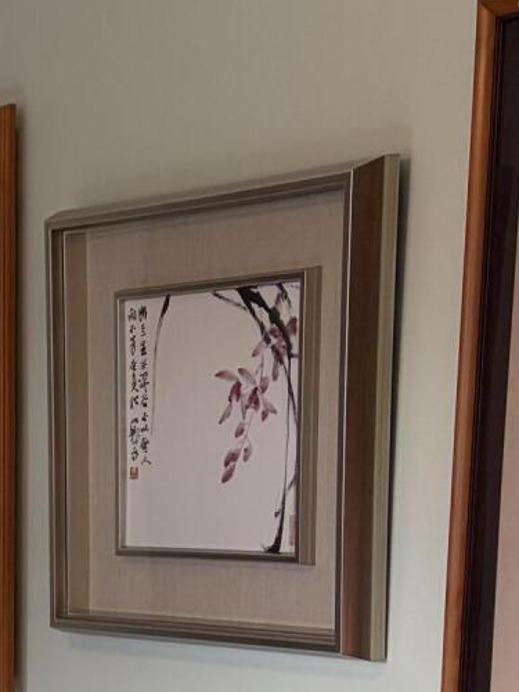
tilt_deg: -14.2
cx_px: -407
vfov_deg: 17.4
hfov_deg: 12.9
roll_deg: +3.2
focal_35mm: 104
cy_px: 980
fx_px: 2079
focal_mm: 5.96
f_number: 1.6
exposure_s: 1/232
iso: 125
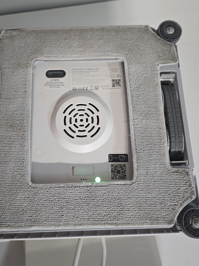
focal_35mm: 33
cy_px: 122
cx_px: 91
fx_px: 253
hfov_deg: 42.9
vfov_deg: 55.3
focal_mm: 6.3
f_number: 1.7
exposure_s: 1/100
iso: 640
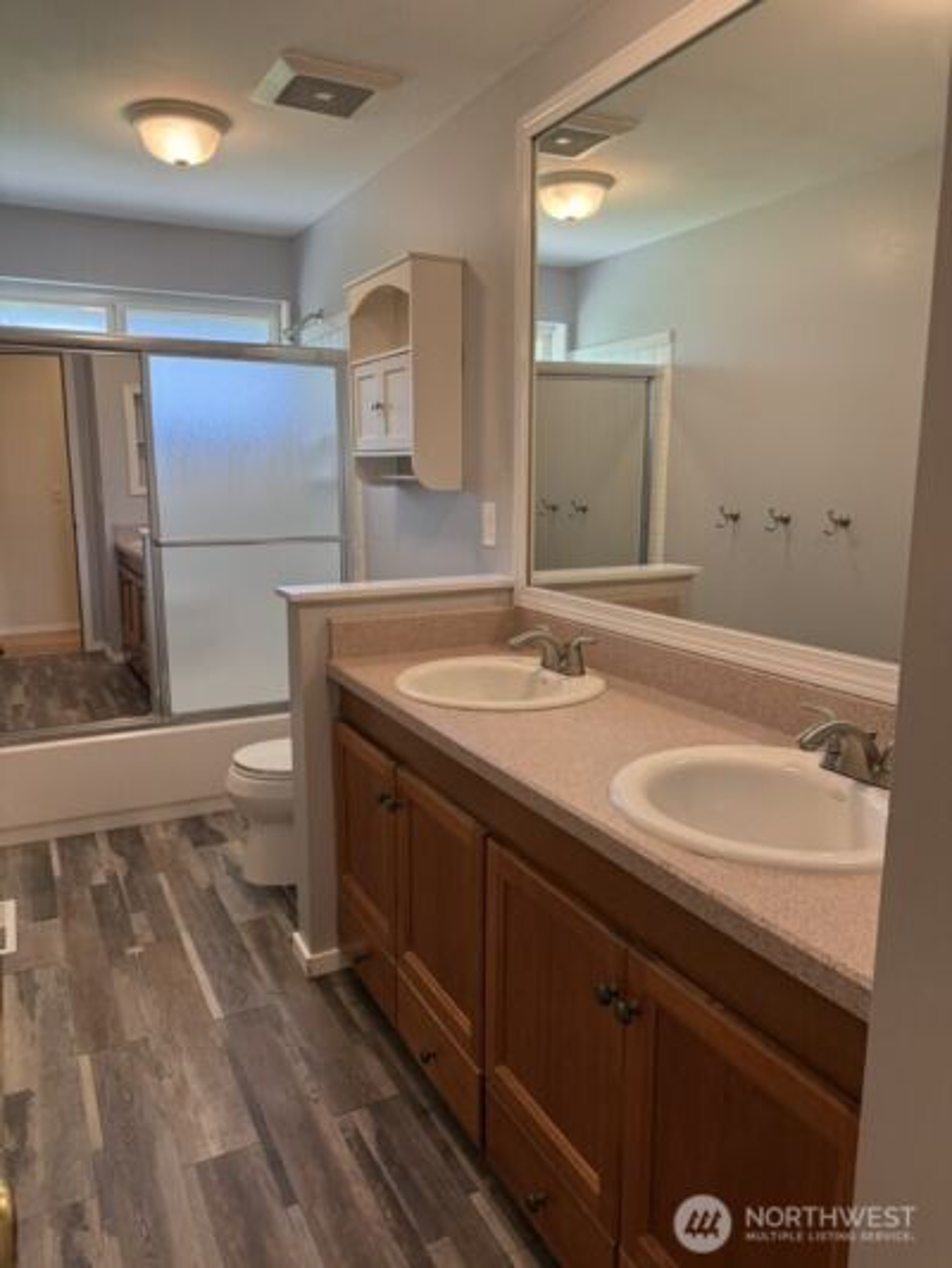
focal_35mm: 24
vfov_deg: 71.6
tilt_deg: -9.7
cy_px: 634
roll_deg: -0.4
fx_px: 880
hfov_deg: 56.8
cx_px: 476
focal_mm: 6.76
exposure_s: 1/120
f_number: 1.78
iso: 250
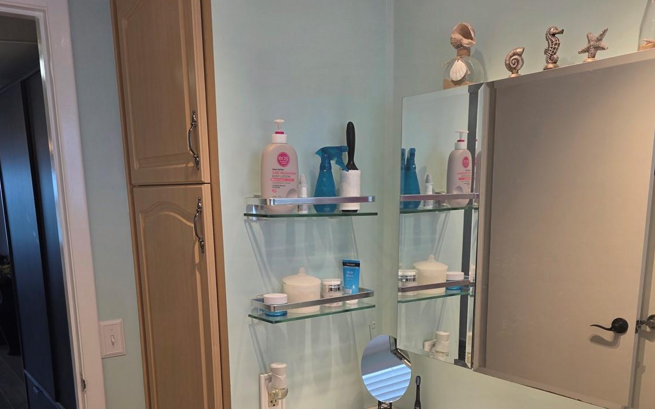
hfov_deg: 56.7
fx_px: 607
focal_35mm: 34
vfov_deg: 35.8
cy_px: 338
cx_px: 316
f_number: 1.7
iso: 50
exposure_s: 1/120
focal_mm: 6.25
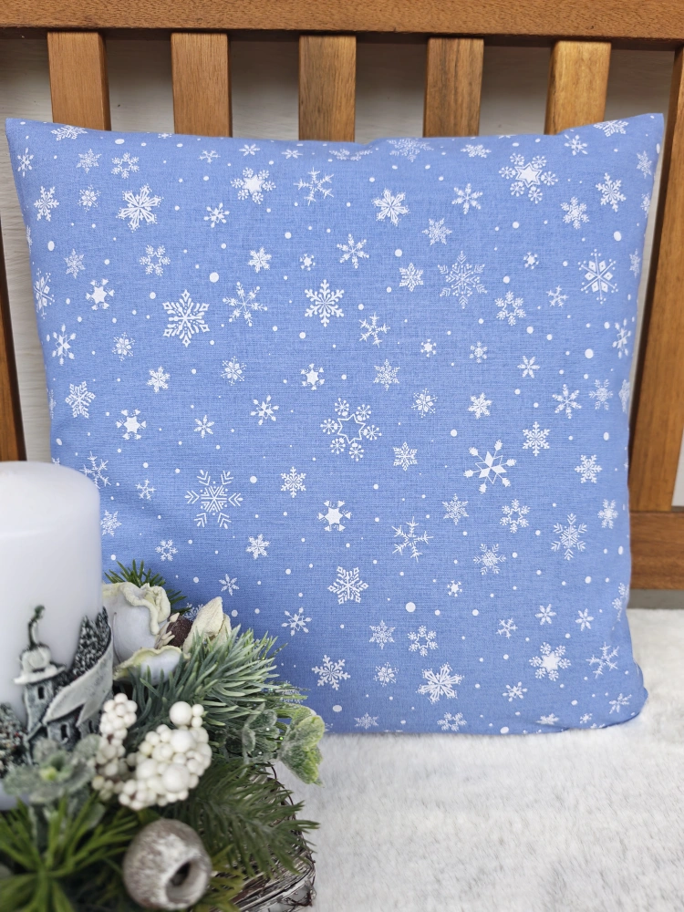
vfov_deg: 73.9
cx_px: 342
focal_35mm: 23
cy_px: 456
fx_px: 606
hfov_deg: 58.9
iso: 50
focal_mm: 6.55
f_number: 1.6
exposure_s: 1/320
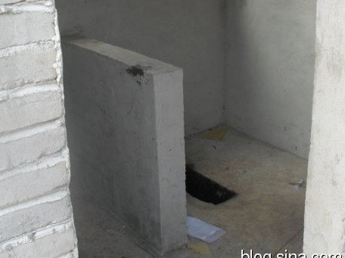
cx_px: 212
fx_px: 528
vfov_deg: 27.2
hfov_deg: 36.0
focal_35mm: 53
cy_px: 73
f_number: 3.2
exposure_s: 1/60
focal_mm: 6.3
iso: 100
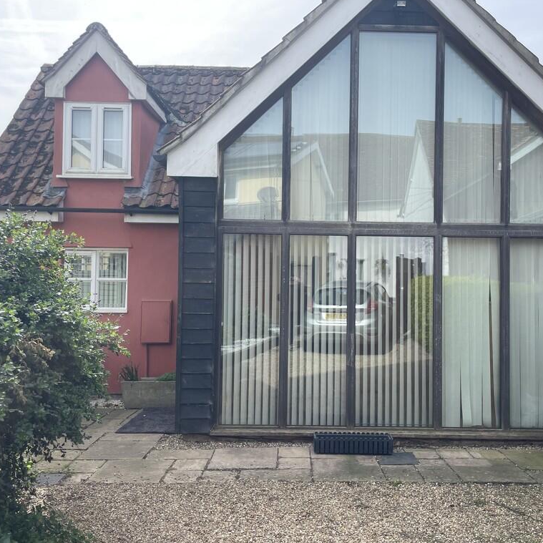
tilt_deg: +0.7
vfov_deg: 52.5
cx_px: 302
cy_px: 270
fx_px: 550
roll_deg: +0.0
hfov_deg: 52.4
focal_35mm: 31
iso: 32
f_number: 1.6
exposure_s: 1/1618
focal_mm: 4.2
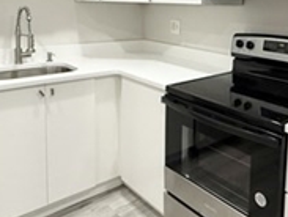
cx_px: 213
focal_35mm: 39
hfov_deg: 46.2
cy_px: 39
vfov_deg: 35.5
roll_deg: -1.8
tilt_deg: -6.2
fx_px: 325
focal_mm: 2.22
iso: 320
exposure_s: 1/120
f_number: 2.2
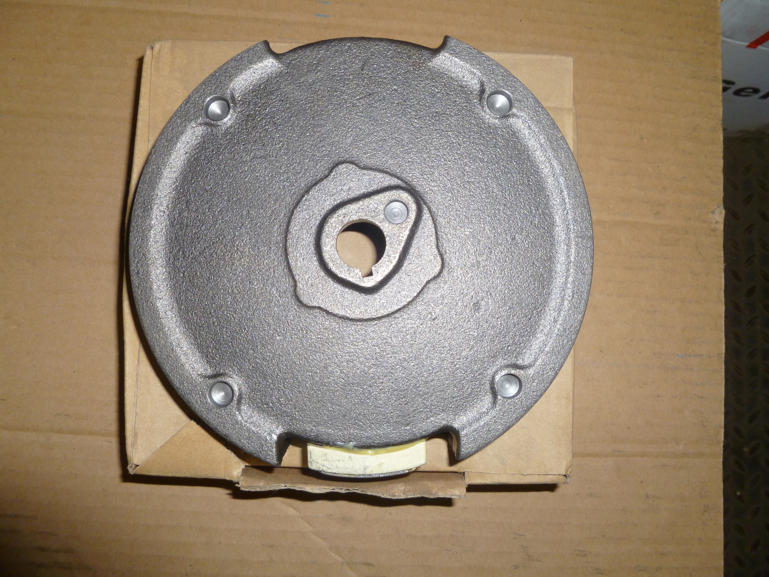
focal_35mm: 28
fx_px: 622
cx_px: 384
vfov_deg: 49.7
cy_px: 288
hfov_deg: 63.4
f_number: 3.3
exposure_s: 1/30
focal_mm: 5
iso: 160
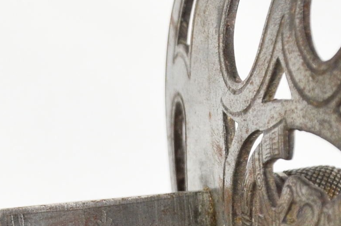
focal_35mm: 380
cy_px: 262
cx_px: -96
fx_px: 3591
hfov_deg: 5.4
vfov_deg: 3.6
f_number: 9
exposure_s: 1/125
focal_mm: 80
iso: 720
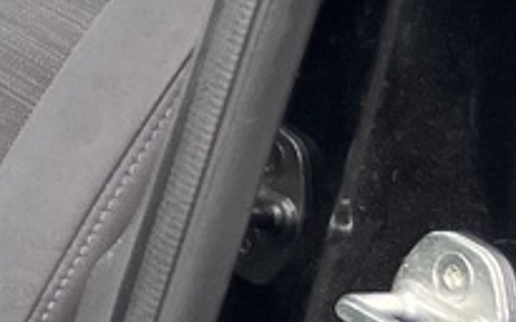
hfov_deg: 8.6
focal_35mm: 208
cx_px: -969
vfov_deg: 6.2
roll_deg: -1.9
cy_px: -153
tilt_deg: -17.8
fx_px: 2924
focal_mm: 3.99
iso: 32
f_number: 1.8
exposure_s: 1/445
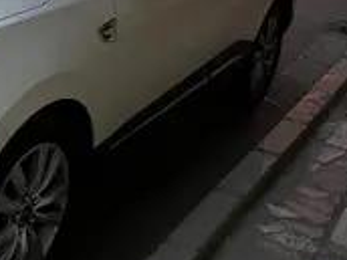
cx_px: -56
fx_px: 682
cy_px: 44
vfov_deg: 21.3
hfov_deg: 25.9
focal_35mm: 68
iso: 640
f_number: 1.6
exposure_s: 1/25
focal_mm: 5.1
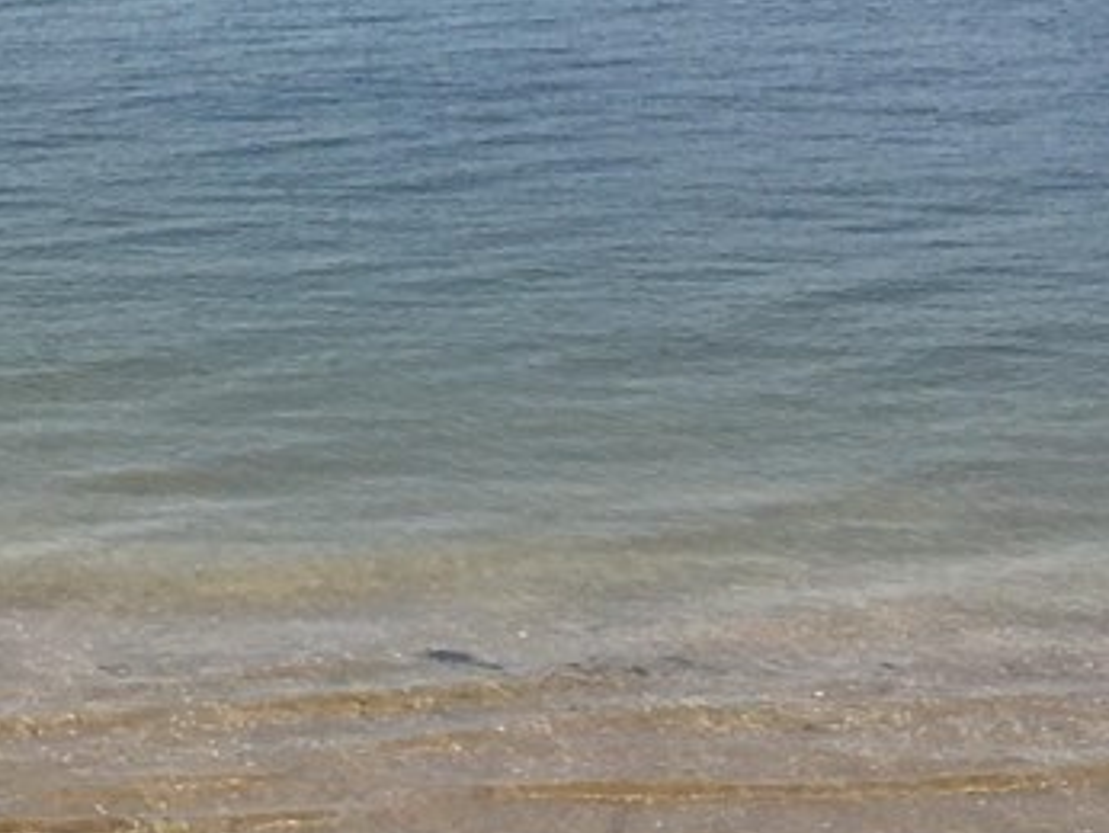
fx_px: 4296
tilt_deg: +1.4
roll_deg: -0.5
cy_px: -260
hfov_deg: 14.1
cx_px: -317
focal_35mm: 134
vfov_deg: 10.8
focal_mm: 4.15
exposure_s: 1/3077
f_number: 2.2
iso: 25
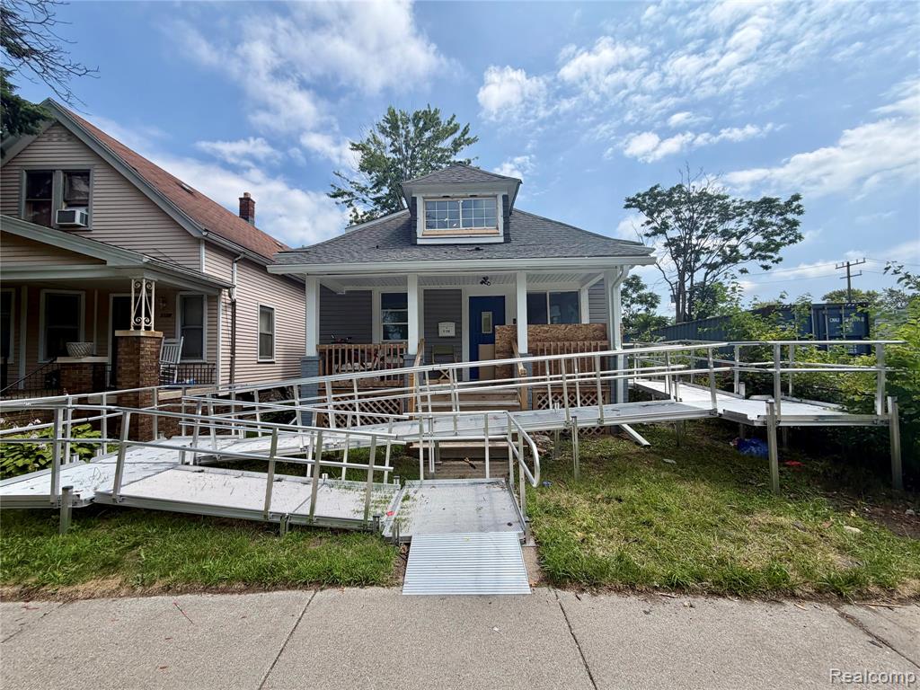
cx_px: 460
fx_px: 372
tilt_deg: +2.2
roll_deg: +0.9
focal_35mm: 14
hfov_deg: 102.1
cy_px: 345
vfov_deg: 85.7
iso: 20
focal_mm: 2.22
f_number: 2.2
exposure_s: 1/985
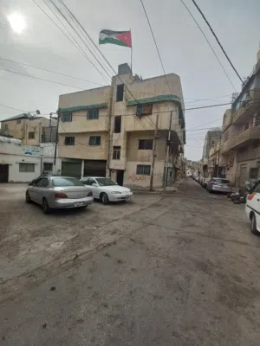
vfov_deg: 106.2
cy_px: 173
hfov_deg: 89.9
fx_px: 130
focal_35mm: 13
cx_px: 130
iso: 40
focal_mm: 1.42
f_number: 2.2
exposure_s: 1/1066
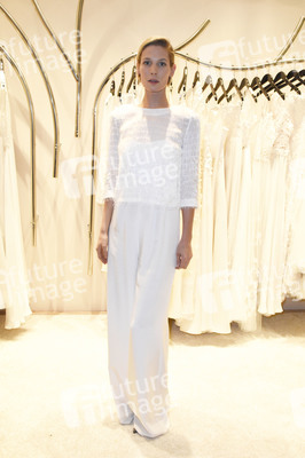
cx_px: 152
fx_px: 458
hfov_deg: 36.8
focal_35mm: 36
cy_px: 229
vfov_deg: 53.2
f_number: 6.3
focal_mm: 24
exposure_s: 1/60
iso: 3200
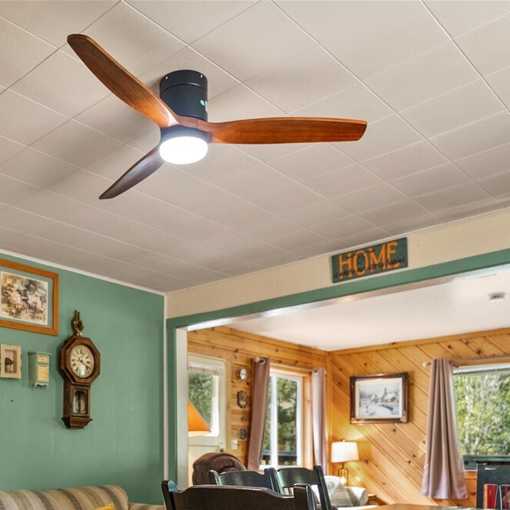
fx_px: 609
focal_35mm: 37
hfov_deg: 43.7
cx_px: 115
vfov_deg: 42.5
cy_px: 437
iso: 400
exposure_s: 1/15
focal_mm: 16.7
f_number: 2.8
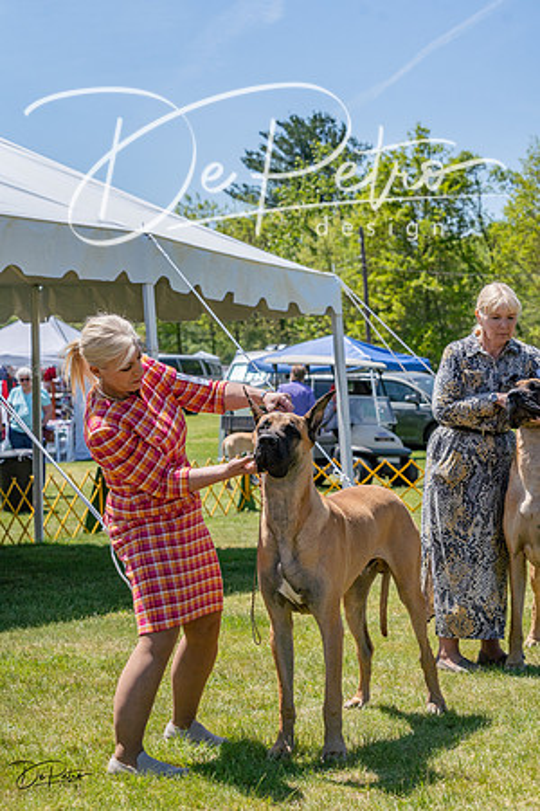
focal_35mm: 70
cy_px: 406
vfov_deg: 28.8
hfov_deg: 19.5
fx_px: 1575
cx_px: 270
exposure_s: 1/2500
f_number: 6.3
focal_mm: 70
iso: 400
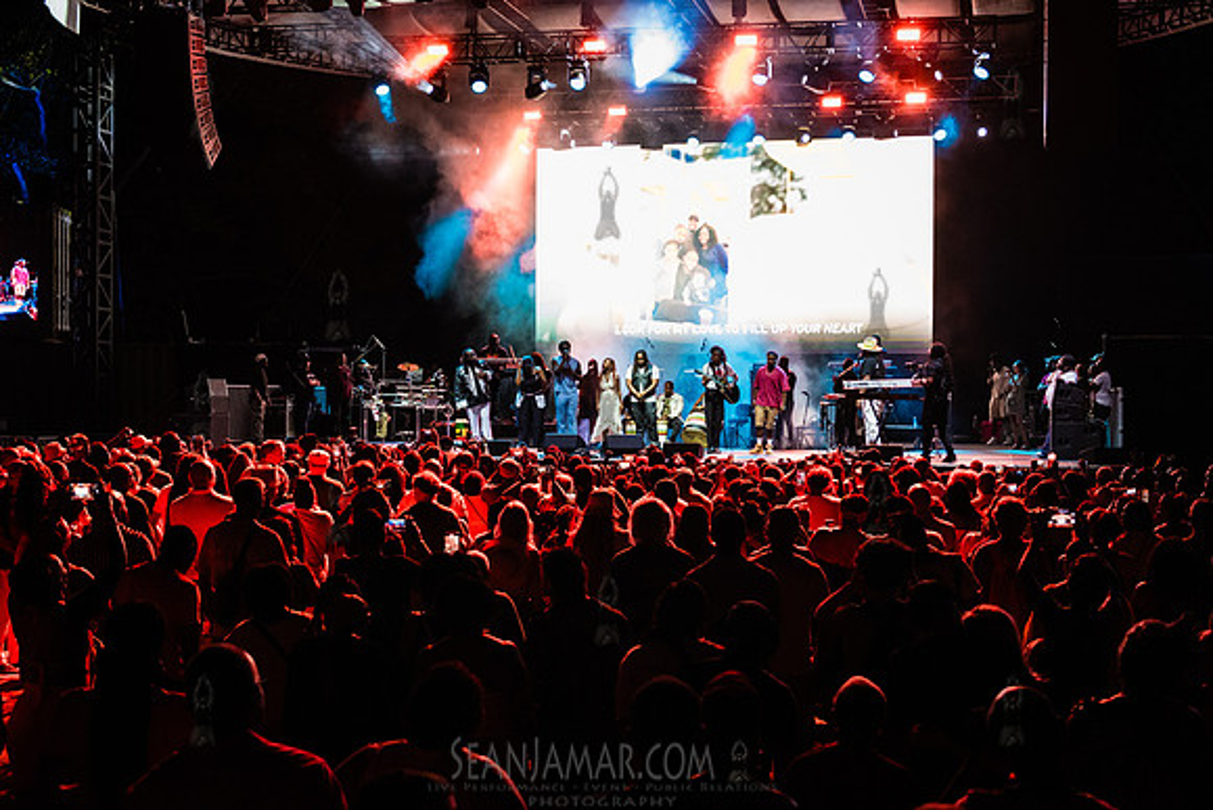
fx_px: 1623
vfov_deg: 28.0
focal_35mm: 48
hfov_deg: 41.0
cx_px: 606
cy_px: 405
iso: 3200
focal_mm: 48
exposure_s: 1/320
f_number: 3.5
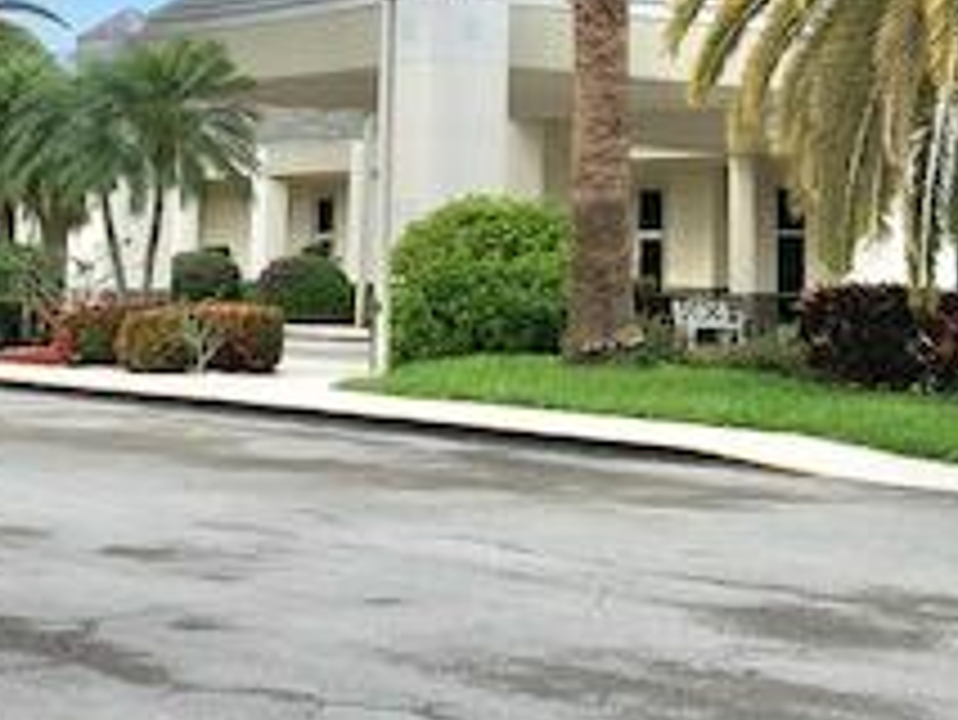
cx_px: 544
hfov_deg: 23.3
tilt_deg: +8.5
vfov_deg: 17.1
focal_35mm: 84
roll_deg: -1.7
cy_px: -32
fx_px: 2326
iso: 20
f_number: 1.8
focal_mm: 3.99
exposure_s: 1/571
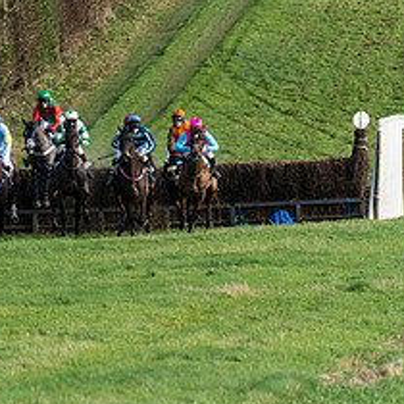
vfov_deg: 2.4
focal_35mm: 726
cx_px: 98
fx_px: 9586
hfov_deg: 2.4
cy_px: 169
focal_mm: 206
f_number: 4
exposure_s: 1/1600
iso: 400
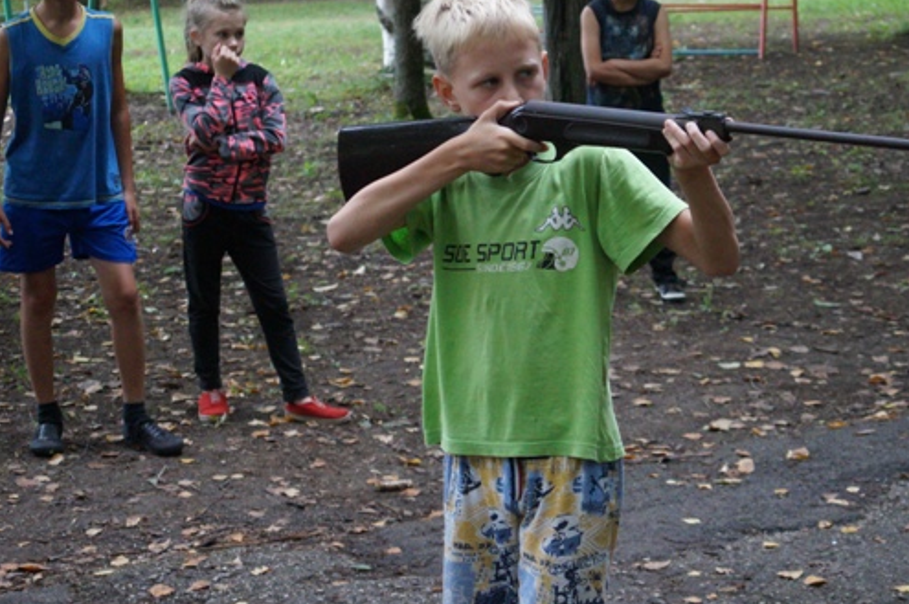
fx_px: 2447
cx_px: 544
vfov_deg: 14.1
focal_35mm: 97
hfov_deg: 21.0
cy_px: 248
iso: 3200
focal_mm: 50
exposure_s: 1/400
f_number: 5.6
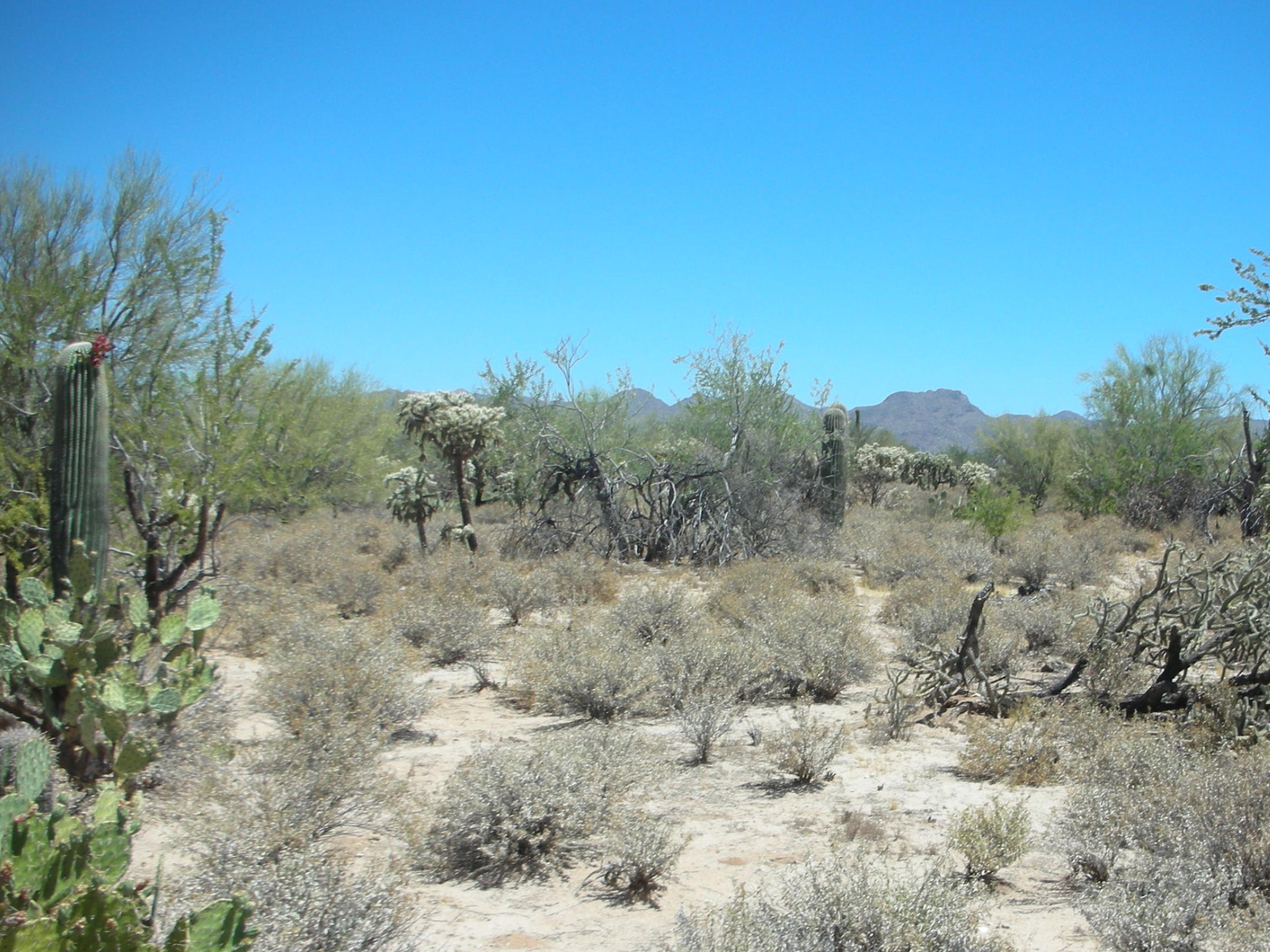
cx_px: 788
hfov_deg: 41.8
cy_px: 571
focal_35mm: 45
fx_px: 1651
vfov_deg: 32.1
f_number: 8.5
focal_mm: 5.8
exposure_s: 1/93.3
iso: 50
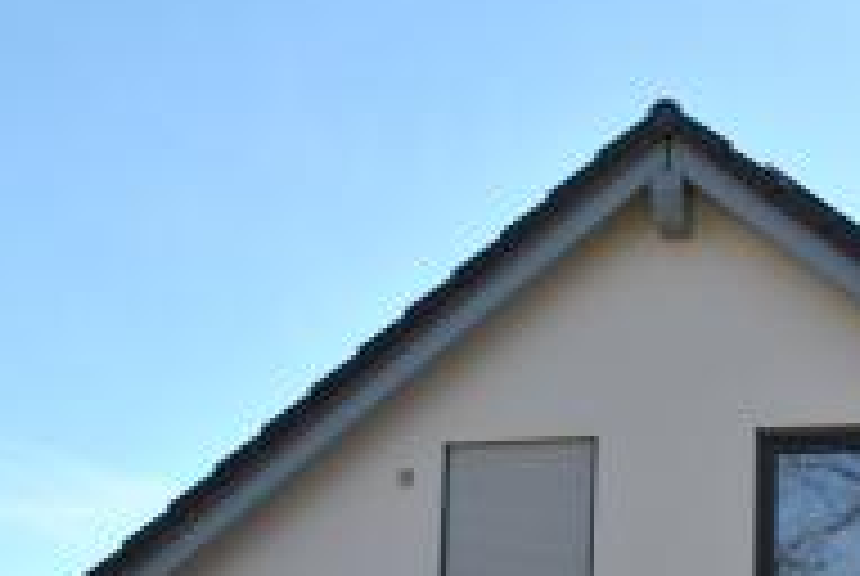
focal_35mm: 92
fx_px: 2201
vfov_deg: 14.2
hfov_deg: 21.8
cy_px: 772
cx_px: 678
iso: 100
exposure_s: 1/200
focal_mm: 22
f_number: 7.1
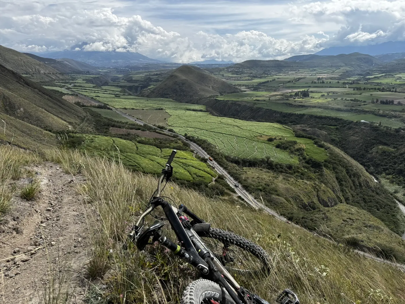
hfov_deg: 71.6
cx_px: 202
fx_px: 281
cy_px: 152
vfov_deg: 56.8
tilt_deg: -15.2
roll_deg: +0.1
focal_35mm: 24
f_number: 1.78
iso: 80
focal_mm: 6.76
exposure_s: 1/4608
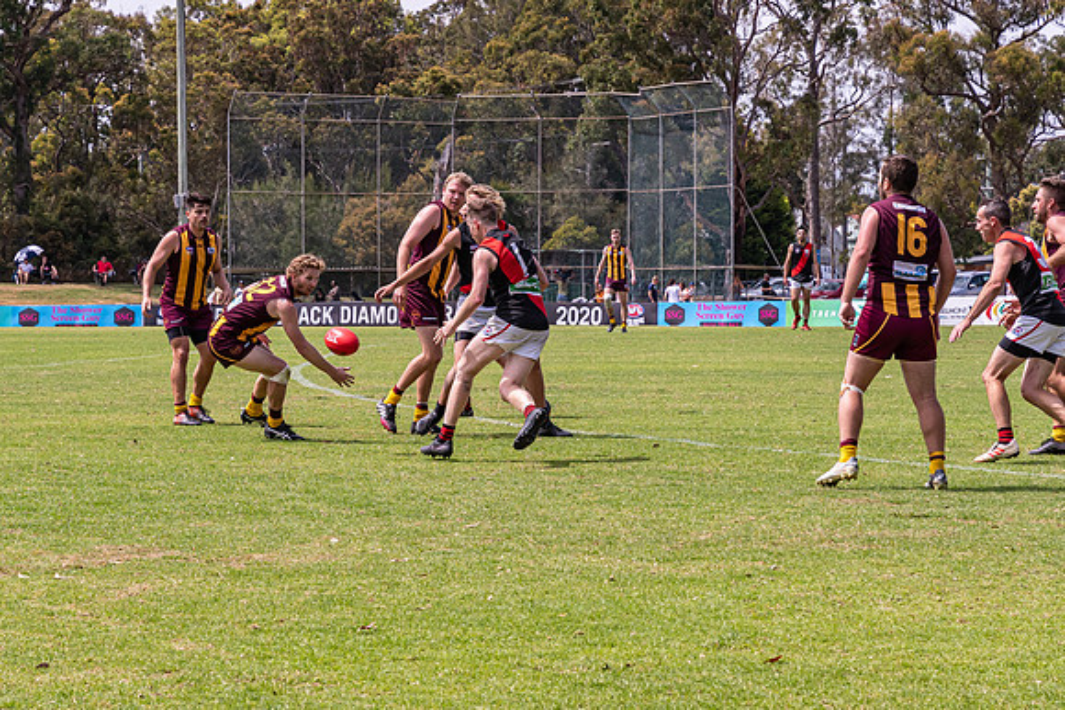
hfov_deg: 17.7
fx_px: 3417
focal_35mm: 115
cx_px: 415
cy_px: 329
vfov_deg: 11.9
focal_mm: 62
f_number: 6.3
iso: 400
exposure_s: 1/1600
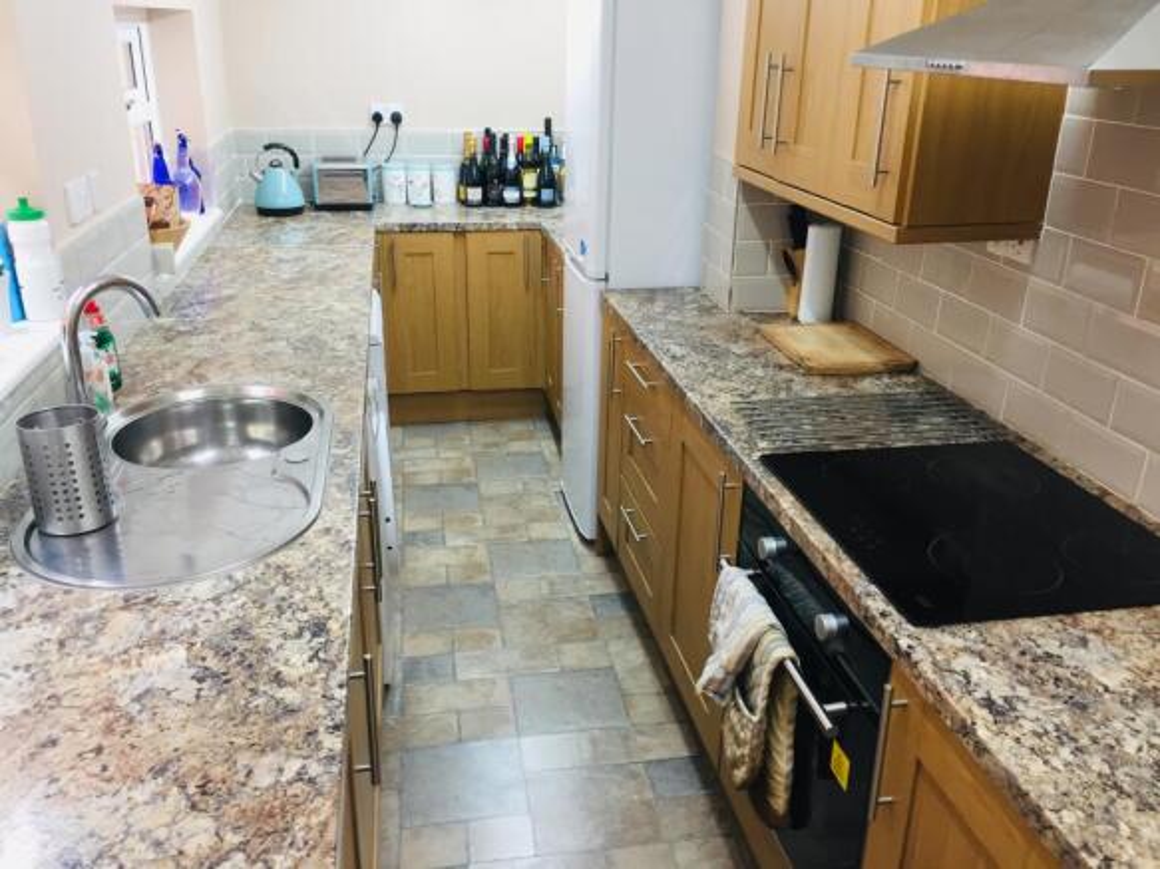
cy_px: 434
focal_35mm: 29
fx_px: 972
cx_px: 580
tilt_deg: -21.3
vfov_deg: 48.2
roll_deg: -0.9
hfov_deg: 61.7
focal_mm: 4.15
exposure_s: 1/33
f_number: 2.2
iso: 80
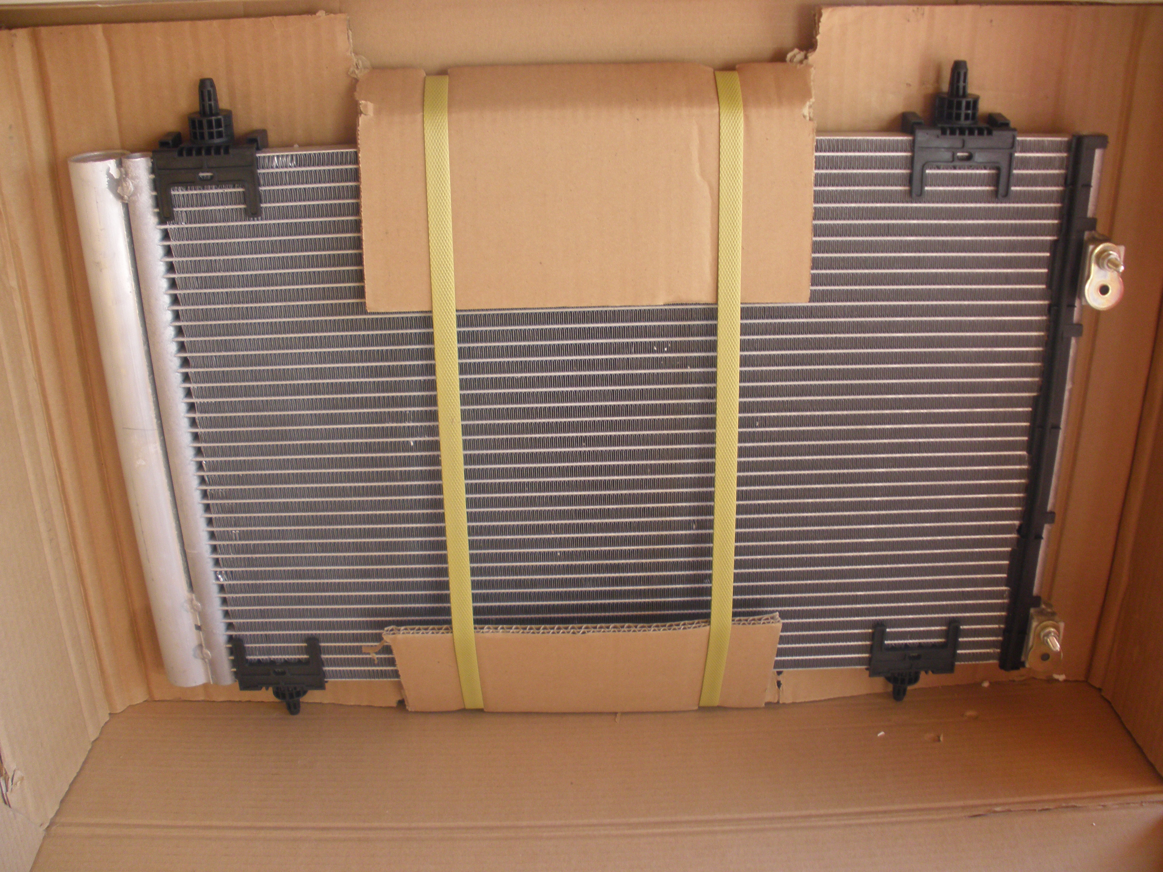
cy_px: 436
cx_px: 582
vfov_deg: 39.7
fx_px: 1209
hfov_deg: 51.4
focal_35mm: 36
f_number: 3.5
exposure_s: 1/30
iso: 125
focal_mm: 6.3
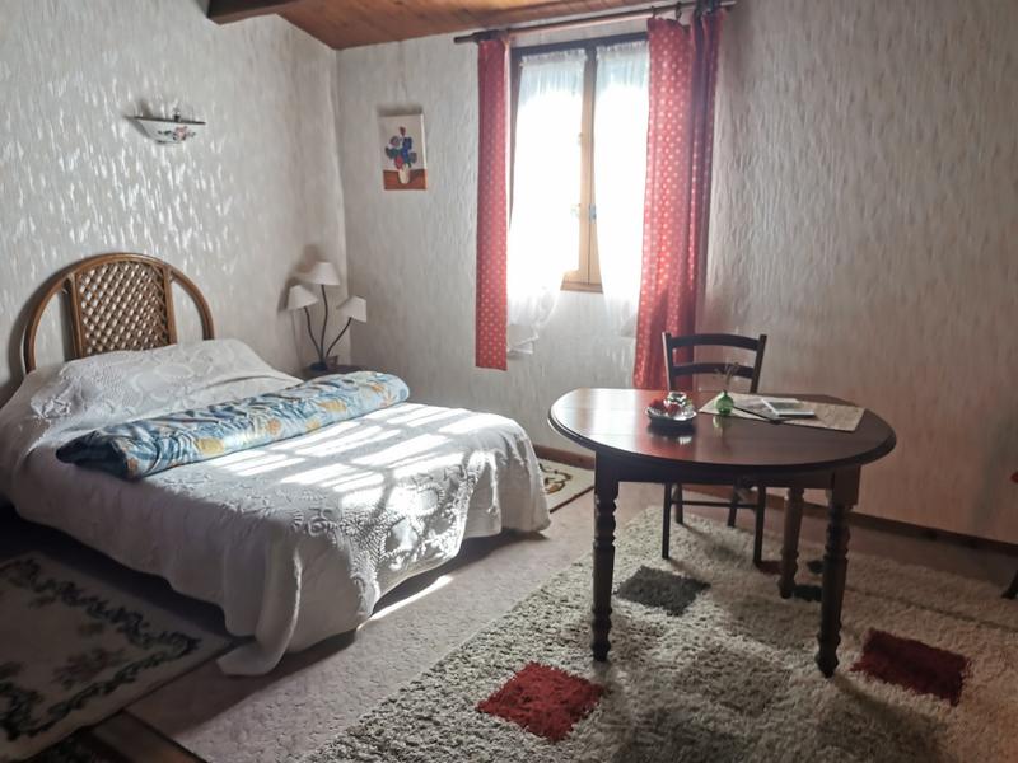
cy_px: 382
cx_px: 509
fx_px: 794
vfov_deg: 51.4
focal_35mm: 27
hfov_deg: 65.3
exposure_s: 1/100
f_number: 1.8
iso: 100
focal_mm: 5.58
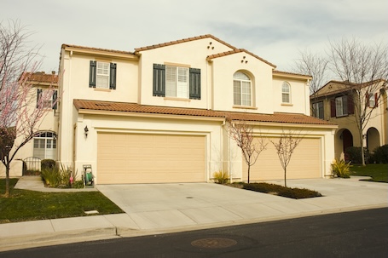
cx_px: 194
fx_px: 356
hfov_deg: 57.2
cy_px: 129
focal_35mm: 33
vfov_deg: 39.9
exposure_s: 1/400
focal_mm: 22
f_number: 8
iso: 200
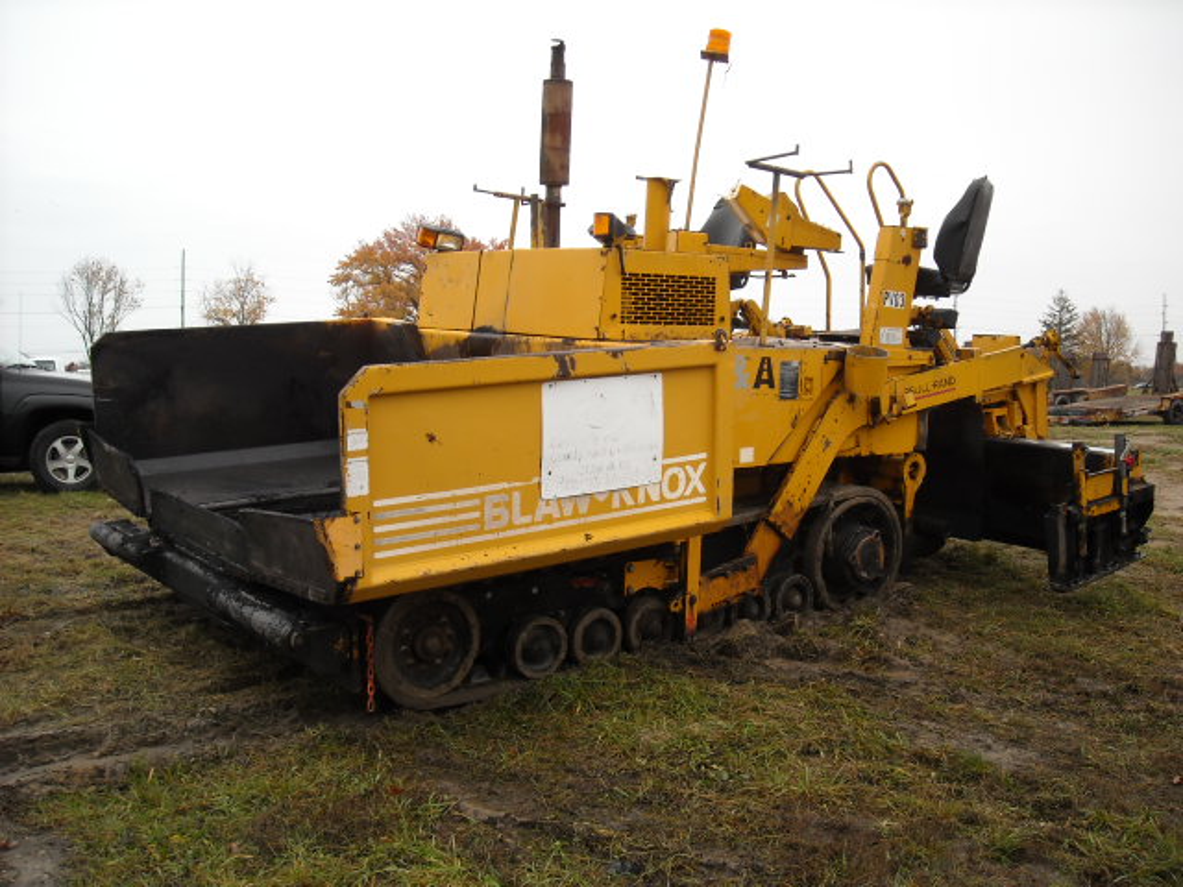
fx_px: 1196
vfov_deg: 40.7
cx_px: 592
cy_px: 444
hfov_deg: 52.6
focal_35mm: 35
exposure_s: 1/135
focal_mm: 5.7
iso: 64
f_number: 2.8
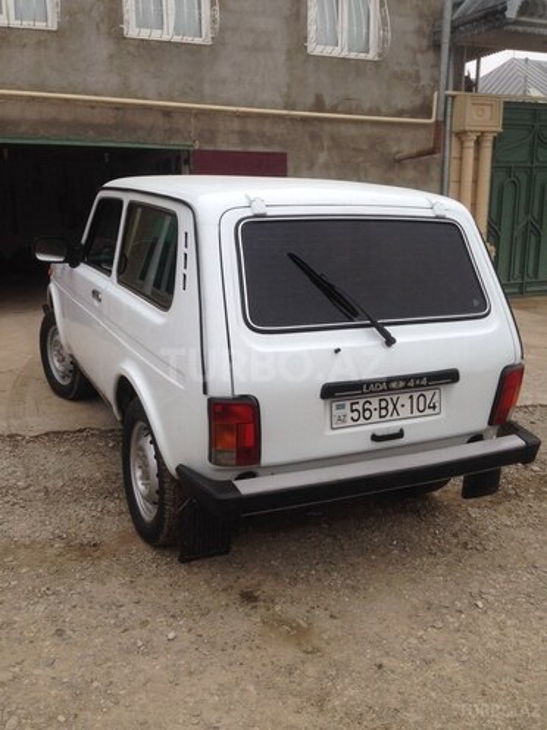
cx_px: 274
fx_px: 695
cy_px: 365
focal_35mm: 33
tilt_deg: -11.7
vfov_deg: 55.4
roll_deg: -1.2
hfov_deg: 42.9
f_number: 2.4
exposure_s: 1/120
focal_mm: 4.12
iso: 64
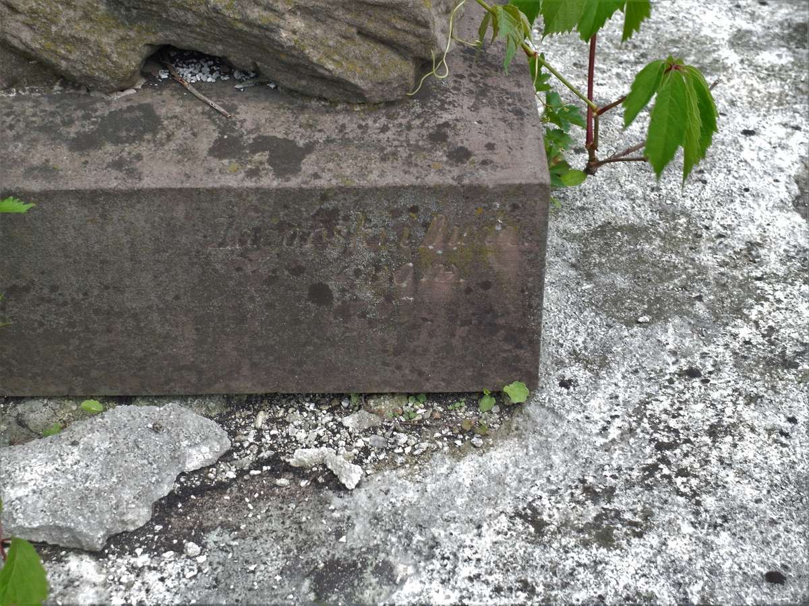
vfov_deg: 25.7
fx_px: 1332
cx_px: 404
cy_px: 303
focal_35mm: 57
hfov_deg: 33.8
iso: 80
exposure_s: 1/60
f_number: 3.7
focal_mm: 12.3
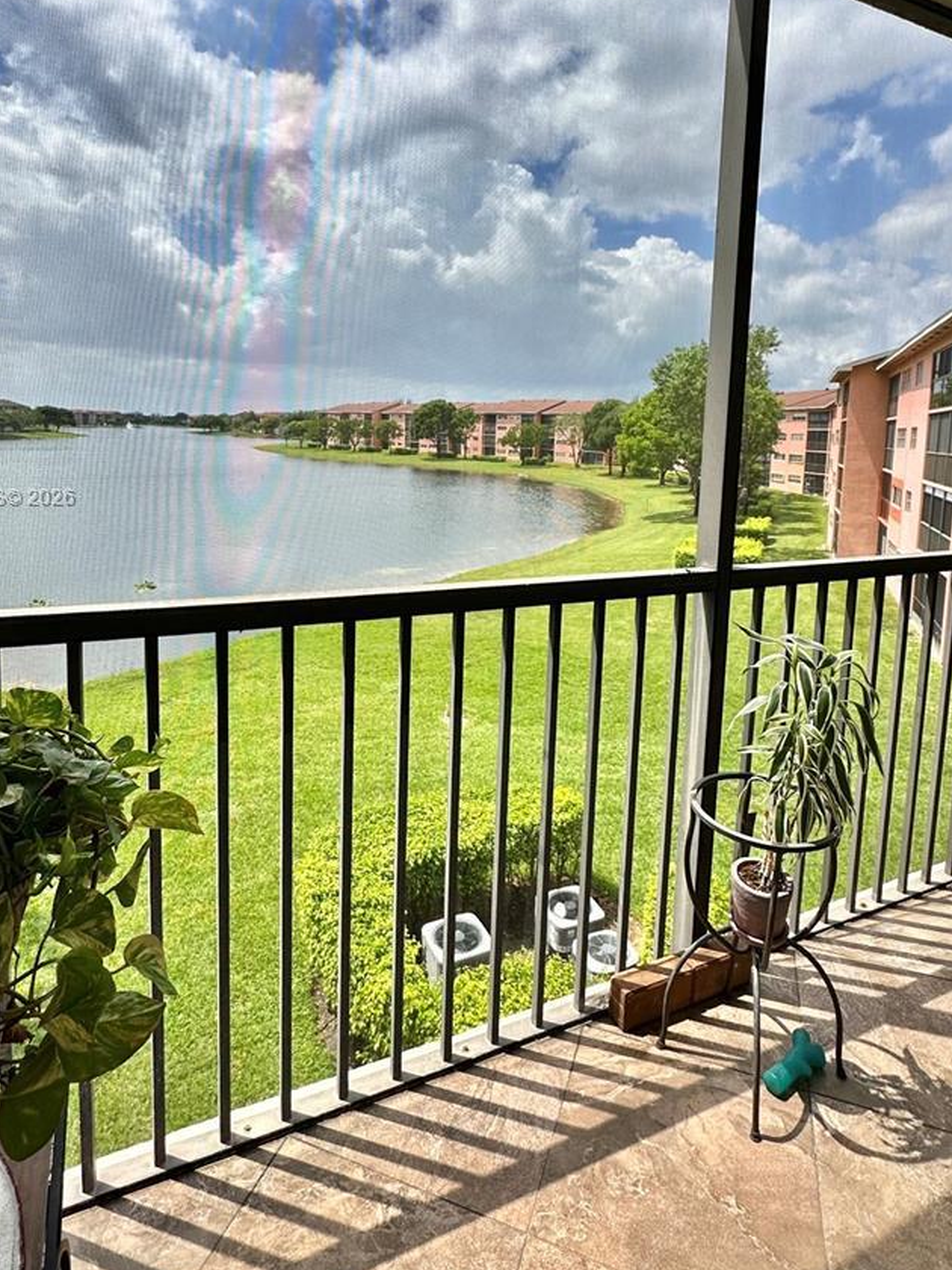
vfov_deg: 80.6
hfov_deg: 66.0
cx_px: 474
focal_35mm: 20
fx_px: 733
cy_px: 499
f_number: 2.2
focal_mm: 2.22
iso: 50
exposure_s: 1/1887
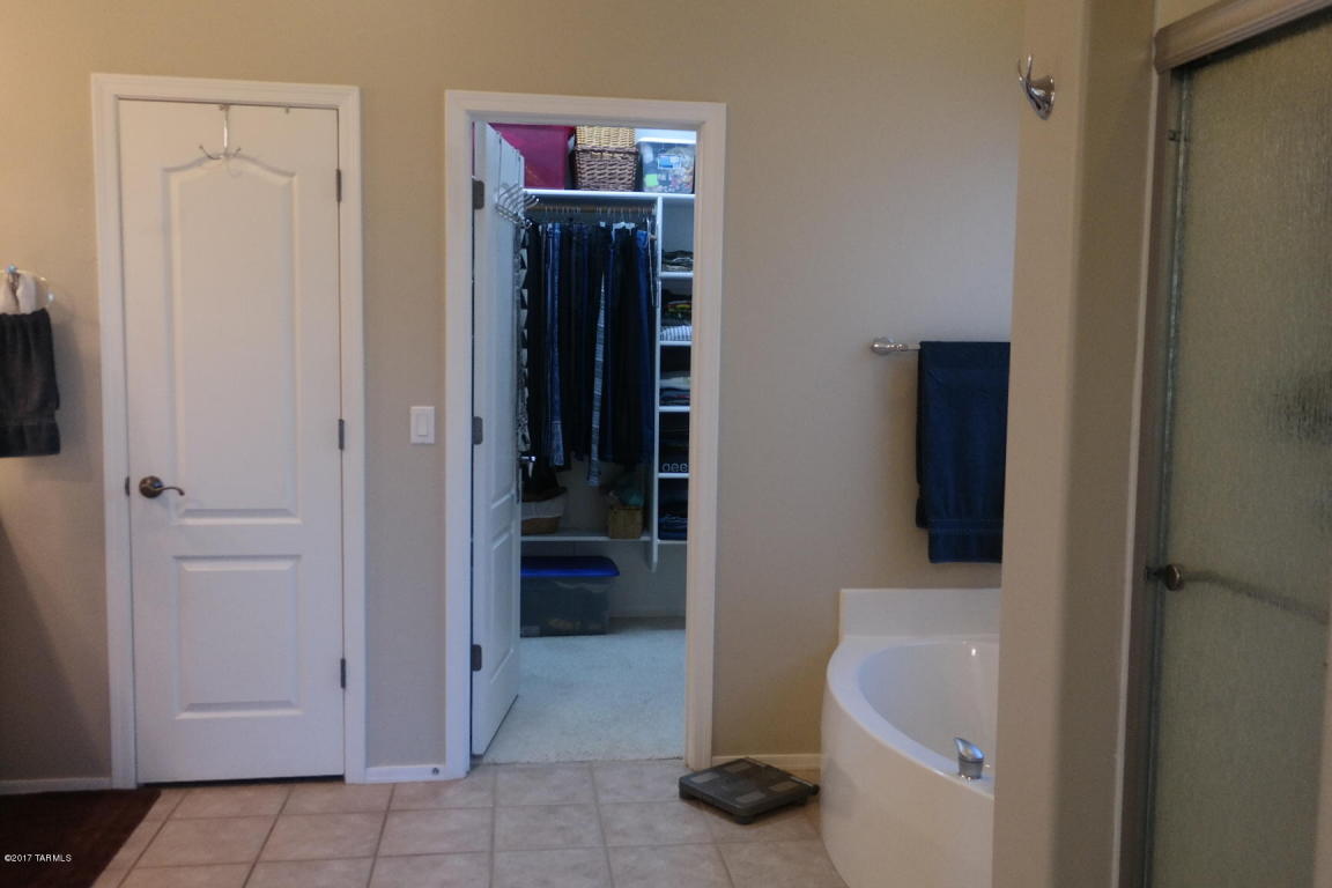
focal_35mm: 30
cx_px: 666
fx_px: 1110
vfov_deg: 43.6
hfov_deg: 61.9
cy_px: 444
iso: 400
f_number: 3.5
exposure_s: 1/40
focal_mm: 20
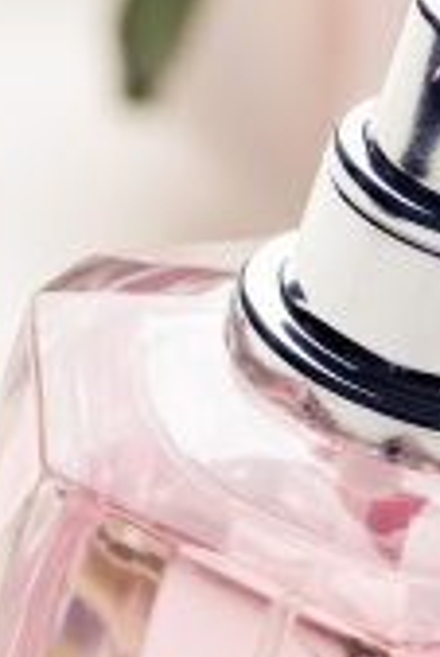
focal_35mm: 568
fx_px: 10388
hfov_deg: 2.4
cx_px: 481
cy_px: 715
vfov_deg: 3.6
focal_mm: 105
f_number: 8
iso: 400
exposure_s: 1/160
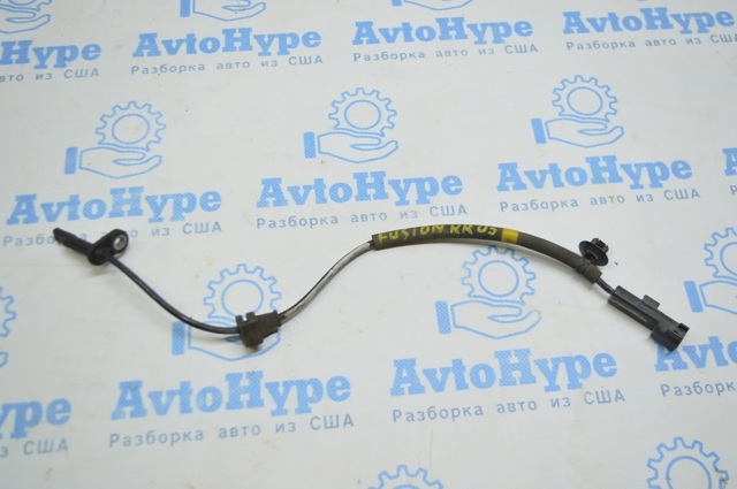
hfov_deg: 49.6
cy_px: 244
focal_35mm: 39
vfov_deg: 34.1
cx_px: 368
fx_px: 797
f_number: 4
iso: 400
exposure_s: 1/60
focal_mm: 26
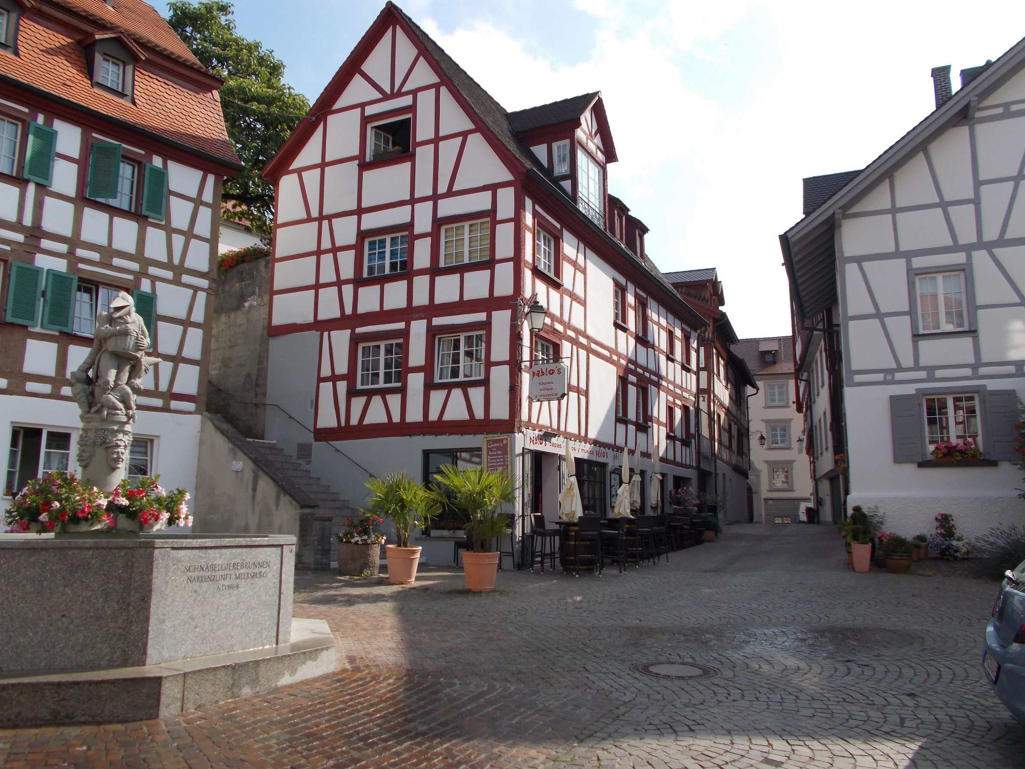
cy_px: 384
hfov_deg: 60.0
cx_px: 512
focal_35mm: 30
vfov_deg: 46.8
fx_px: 888
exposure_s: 1/125
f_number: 8.6
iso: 80
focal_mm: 5.3
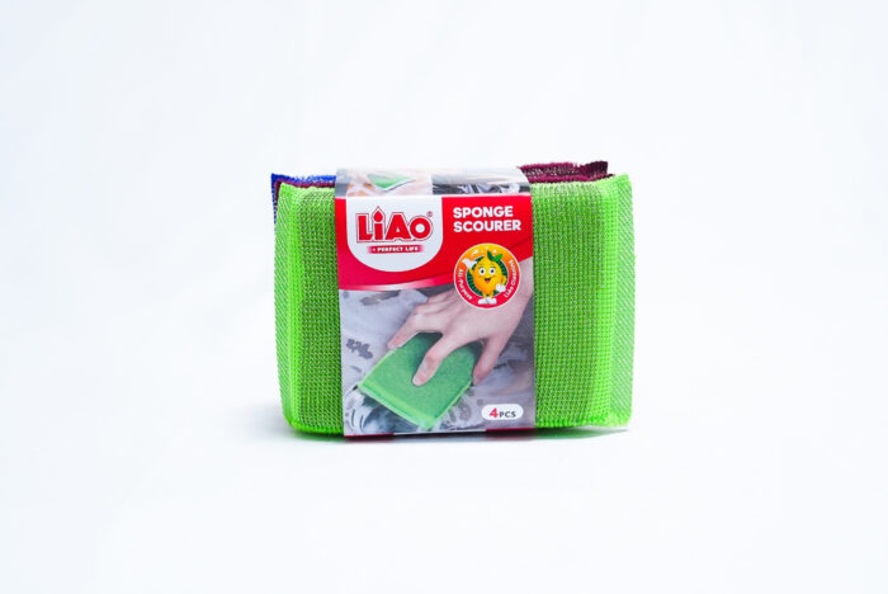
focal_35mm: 67
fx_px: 1654
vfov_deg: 20.3
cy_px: 297
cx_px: 444
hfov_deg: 30.1
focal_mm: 67
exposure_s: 1/200
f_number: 9
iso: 3200
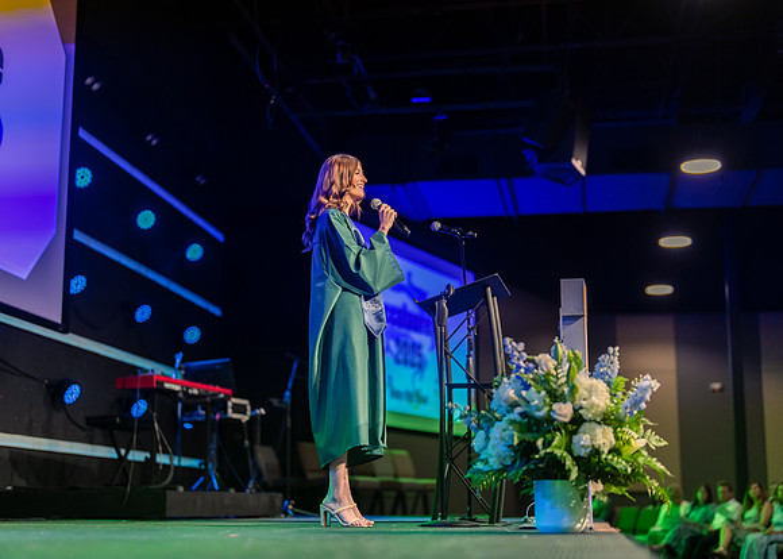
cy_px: 280
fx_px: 1216
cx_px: 392
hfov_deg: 35.7
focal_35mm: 55
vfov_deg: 25.9
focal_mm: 50
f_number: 1.3
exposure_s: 1/500
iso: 1000
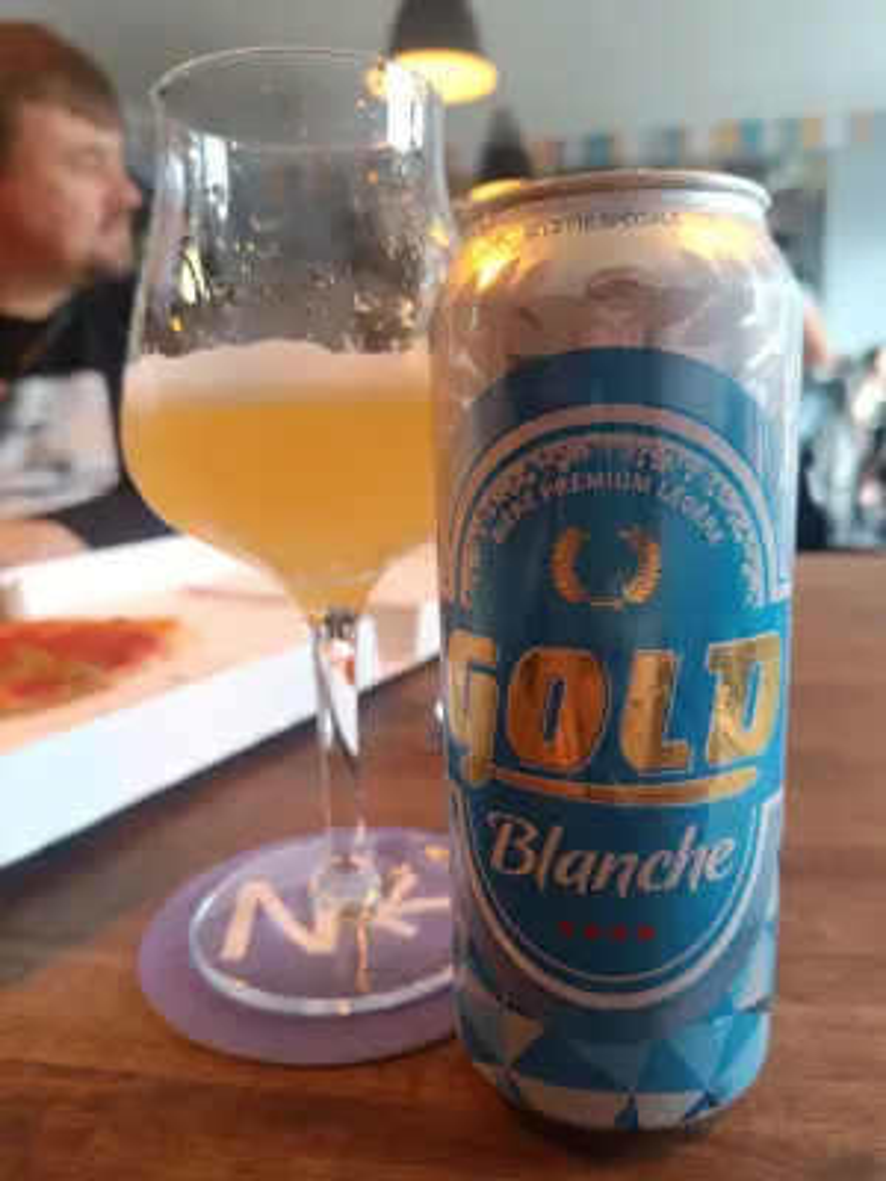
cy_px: 590
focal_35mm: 24
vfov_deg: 71.6
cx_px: 443
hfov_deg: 56.8
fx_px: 819
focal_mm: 5.59
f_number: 1.88
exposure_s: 1/50.1
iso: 579
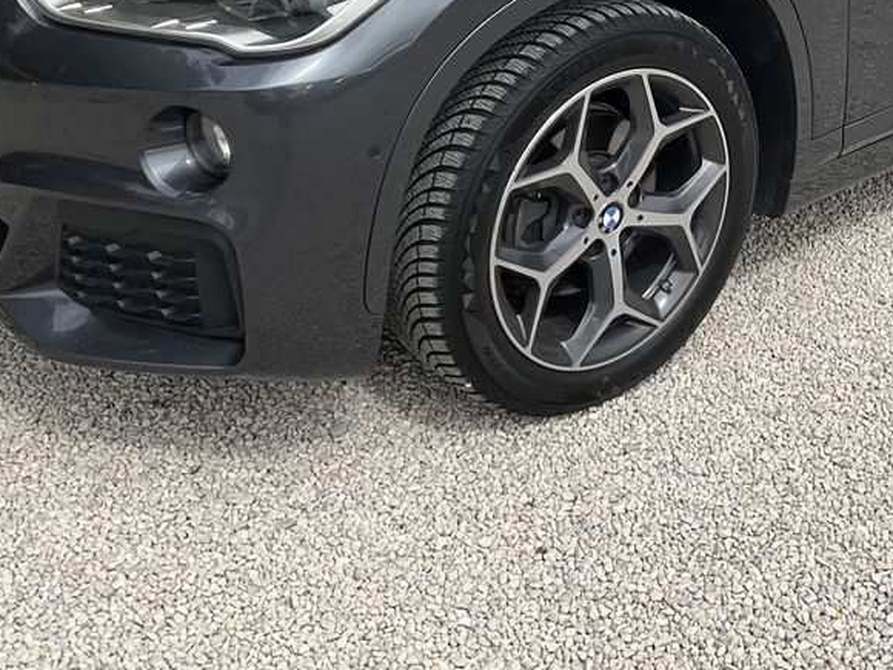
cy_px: -5
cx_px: 667
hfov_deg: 31.6
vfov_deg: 23.4
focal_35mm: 60
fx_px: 1548
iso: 25
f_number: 1.8
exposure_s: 1/1534
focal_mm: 3
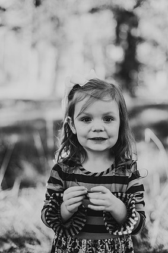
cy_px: 121
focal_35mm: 53
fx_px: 371
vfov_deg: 37.5
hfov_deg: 25.5
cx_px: 88
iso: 200
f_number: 2
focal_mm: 50
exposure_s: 1/1250
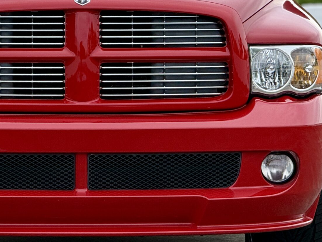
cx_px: 74
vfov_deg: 5.3
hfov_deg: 7.1
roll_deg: +0.6
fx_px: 2605
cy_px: 59
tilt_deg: +0.1
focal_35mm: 280
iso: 64
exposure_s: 1/1018
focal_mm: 15.66
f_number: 2.8
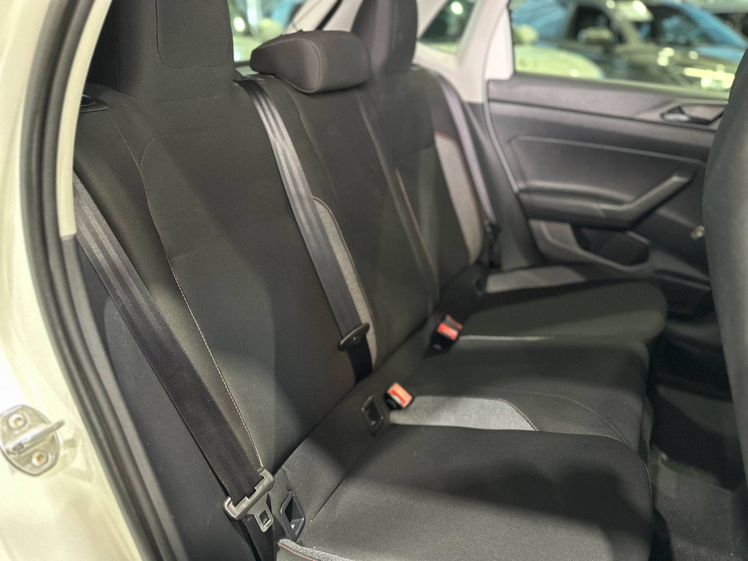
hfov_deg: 71.6
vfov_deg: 56.8
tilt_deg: -23.4
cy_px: 280
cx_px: 374
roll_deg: +1.6
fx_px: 519
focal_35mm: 24
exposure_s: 1/30
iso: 1250
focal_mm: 6.86
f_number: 1.78
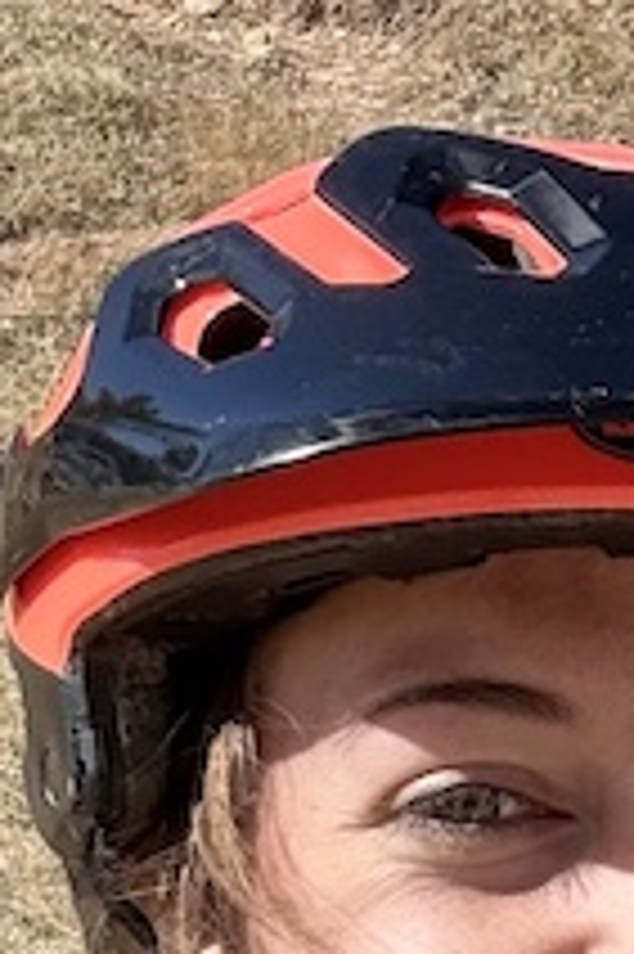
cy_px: 1026
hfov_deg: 10.7
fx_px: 3122
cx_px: 1205
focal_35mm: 118
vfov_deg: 16.9
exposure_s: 1/1316
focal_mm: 2.69
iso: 25
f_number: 1.9
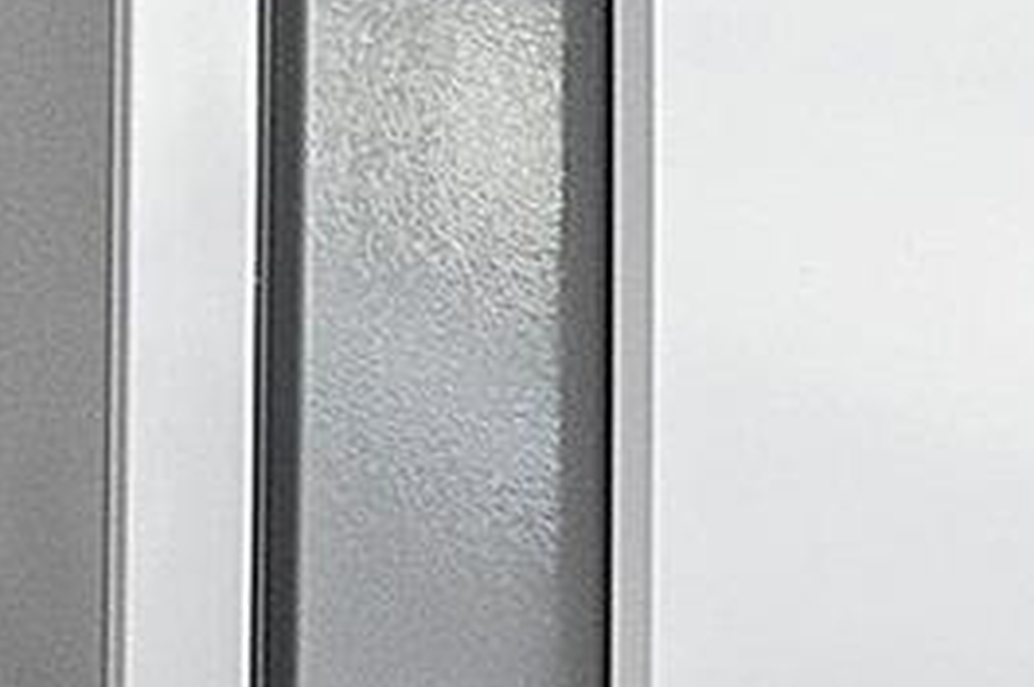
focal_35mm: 116
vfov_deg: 10.4
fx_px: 3328
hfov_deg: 9.5
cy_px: -886
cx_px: -2603
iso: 250
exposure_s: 1/13
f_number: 9
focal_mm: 10
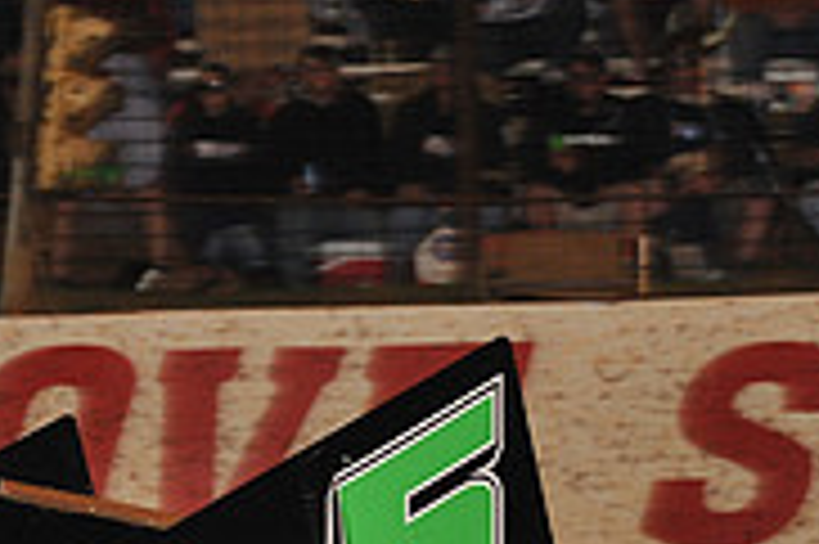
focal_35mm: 382
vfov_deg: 3.6
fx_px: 8682
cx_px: -148
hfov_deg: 5.4
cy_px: 773
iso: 1250
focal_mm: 120
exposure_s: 1/320
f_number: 6.3
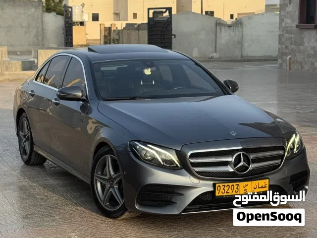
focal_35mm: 48
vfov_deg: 30.3
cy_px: 119
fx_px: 440
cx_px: 158
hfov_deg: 39.7
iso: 64
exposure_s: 1/792
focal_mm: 6.76
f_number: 1.78
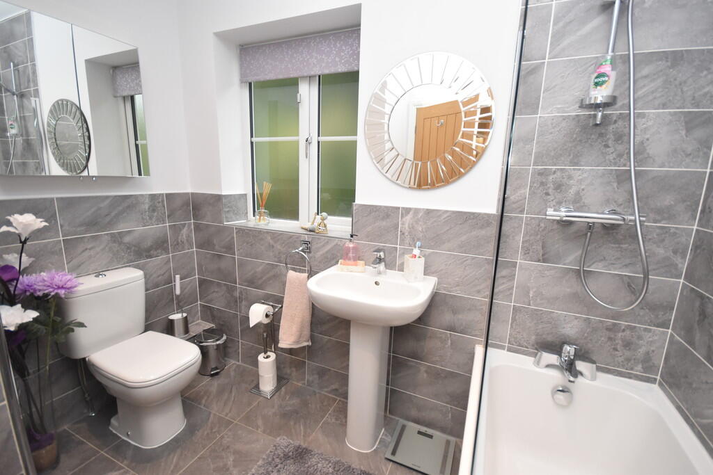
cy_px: 238
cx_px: 356
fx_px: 297
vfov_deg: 77.3
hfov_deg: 100.4
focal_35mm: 15
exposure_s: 1/125
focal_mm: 10
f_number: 4
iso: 1400
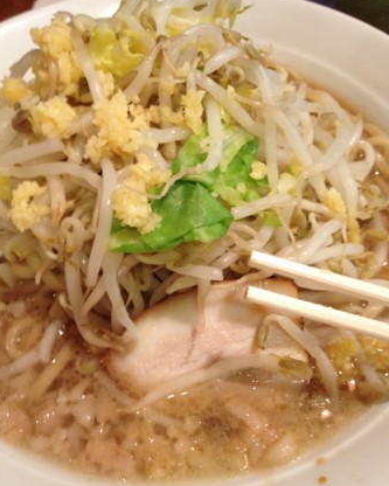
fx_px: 532
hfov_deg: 40.1
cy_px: 257
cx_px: 194
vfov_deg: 49.0
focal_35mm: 37
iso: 200
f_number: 2.4
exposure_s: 1/20
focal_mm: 4.28
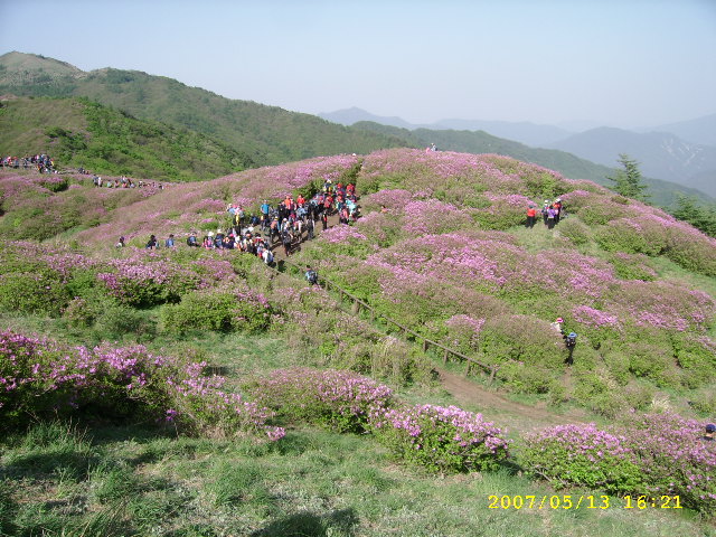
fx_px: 724
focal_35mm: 35
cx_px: 358
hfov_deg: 52.6
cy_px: 268
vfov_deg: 40.7
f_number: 5.8
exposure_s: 1/250
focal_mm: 5.95
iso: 50
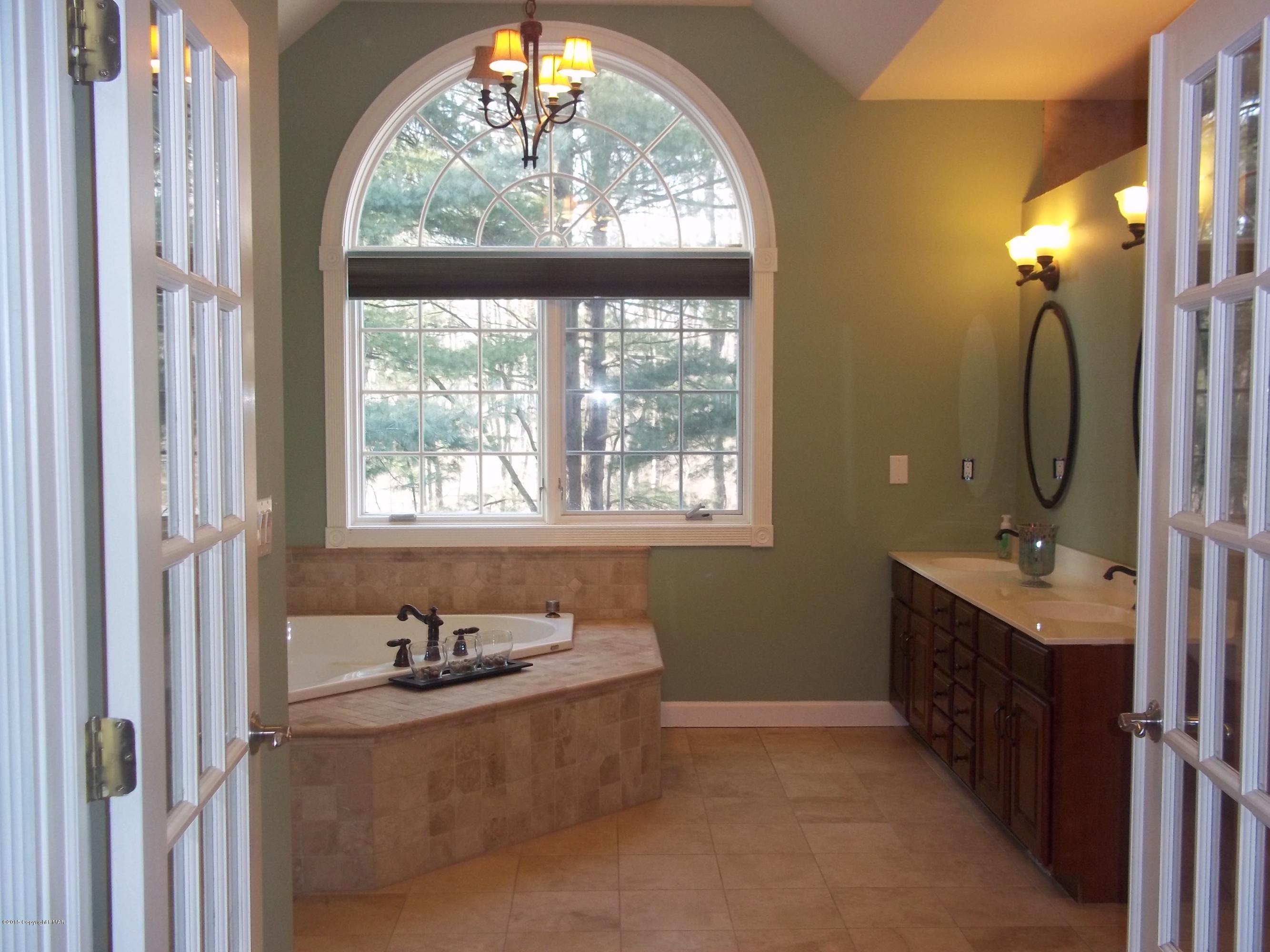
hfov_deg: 51.4
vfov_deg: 39.7
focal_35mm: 36
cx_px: 635
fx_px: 1321
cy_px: 476
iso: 160
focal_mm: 6.5
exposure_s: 1/30
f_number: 3.1
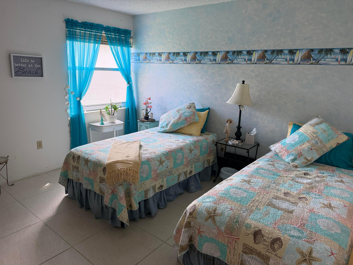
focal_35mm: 24
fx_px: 245
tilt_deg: -13.1
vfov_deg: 56.8
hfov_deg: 71.6
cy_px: 132
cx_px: 176
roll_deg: -1.9
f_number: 1.78
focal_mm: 6.76
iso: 160
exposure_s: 1/220
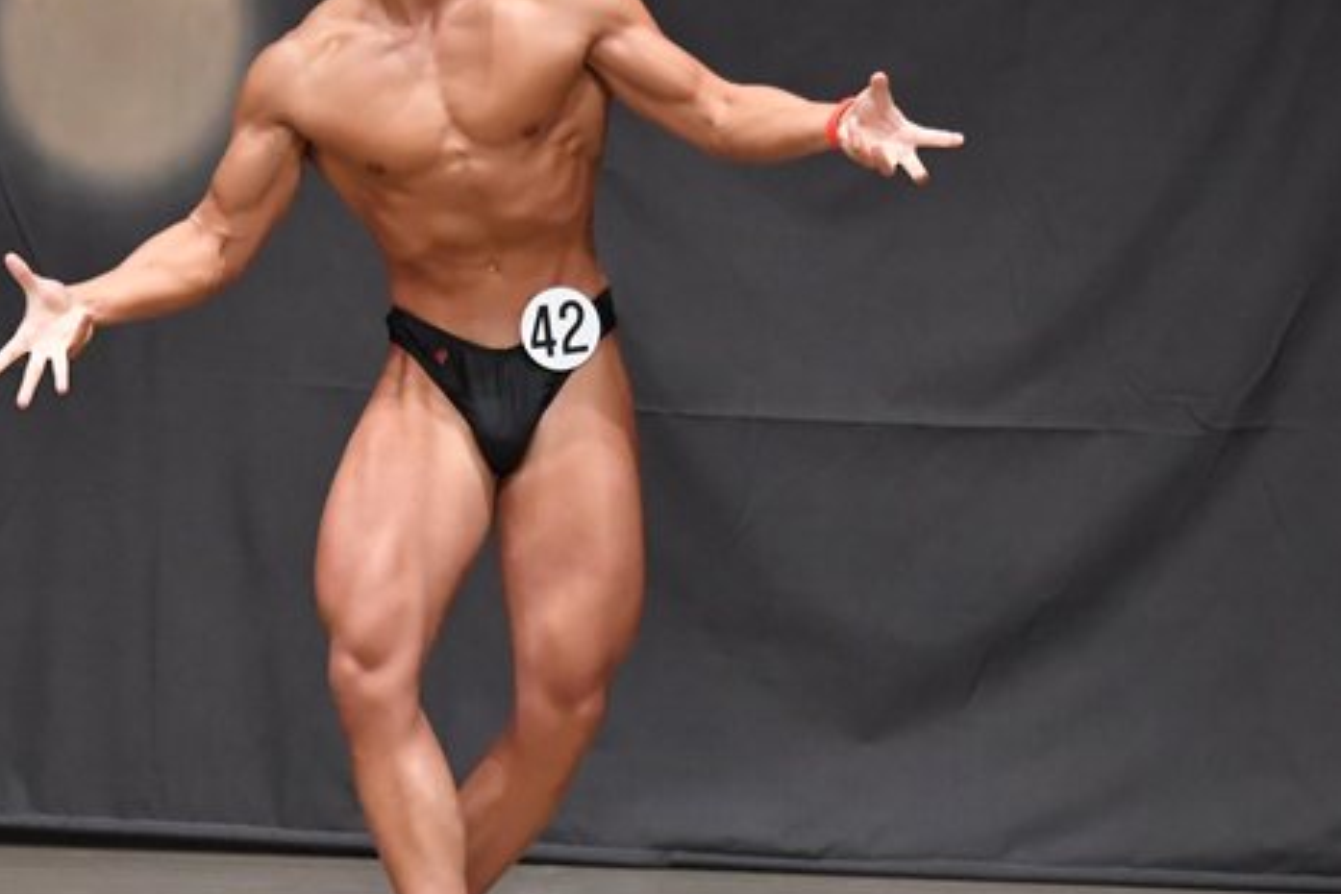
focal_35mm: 400
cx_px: 466
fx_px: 14899
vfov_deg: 3.4
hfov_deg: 5.2
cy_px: 392
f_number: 5.6
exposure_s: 1/400
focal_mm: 160
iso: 6400
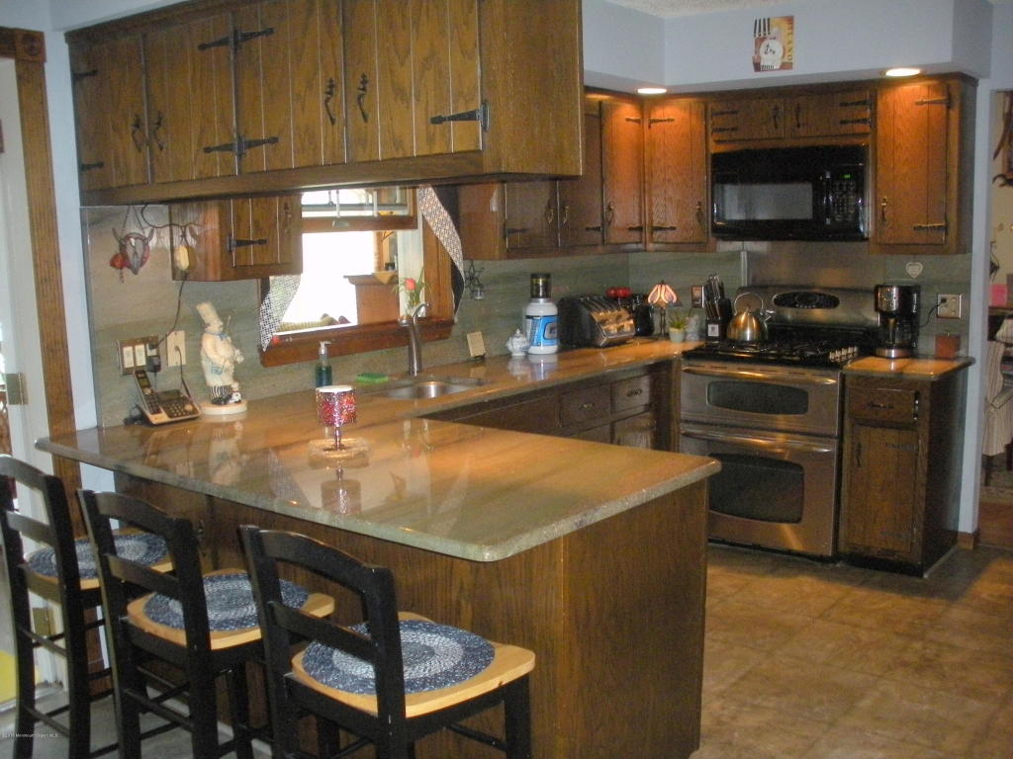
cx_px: 506
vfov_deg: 40.7
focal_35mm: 35
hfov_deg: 52.6
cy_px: 380
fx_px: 1024
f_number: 3.5
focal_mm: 6.3
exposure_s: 1/60
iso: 485
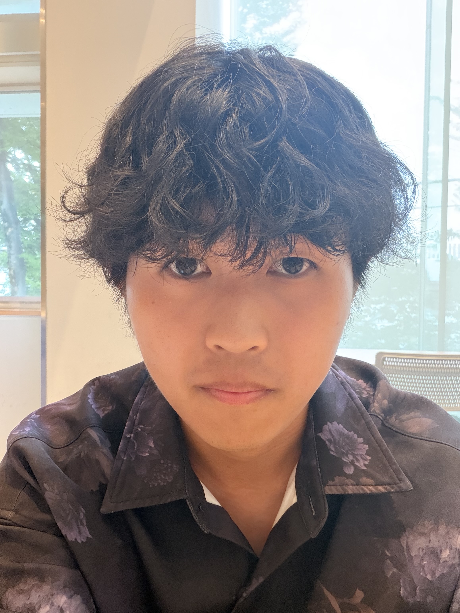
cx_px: 230
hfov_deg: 46.8
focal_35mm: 30
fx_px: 532
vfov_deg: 60.0
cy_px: 306
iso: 400
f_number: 1.9
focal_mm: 2.71
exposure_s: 1/31
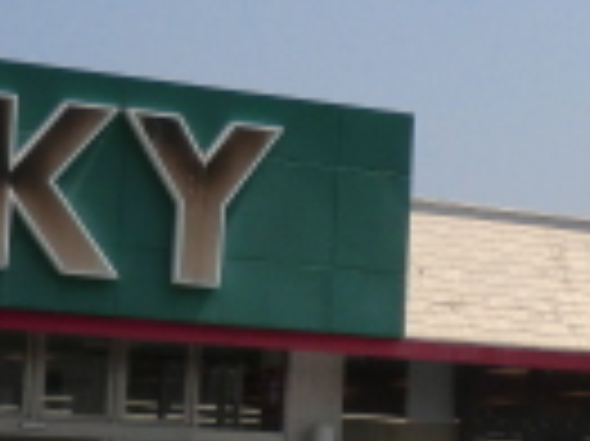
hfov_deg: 14.6
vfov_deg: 11.2
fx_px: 2248
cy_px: 162
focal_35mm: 132
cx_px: 635
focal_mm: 4.9
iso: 50
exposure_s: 1/320
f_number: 8
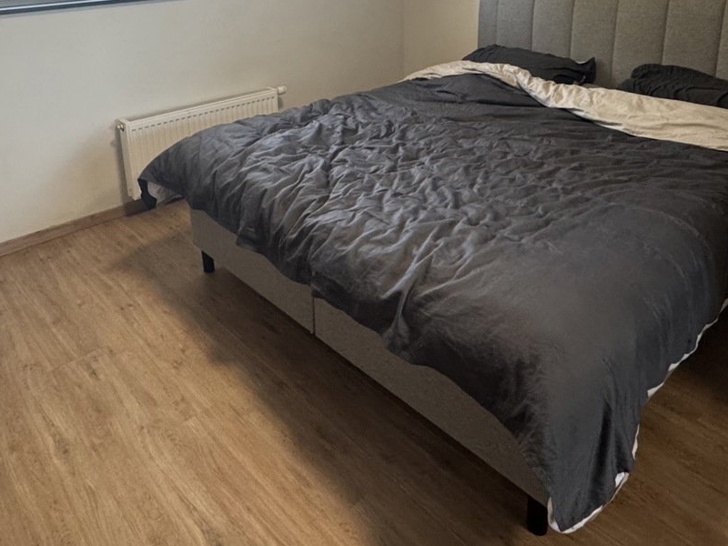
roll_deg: +2.4
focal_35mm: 28
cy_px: 94
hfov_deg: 63.2
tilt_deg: -14.8
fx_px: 589
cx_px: 317
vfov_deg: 46.6
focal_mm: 2.22
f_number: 2.2
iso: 320
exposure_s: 1/99
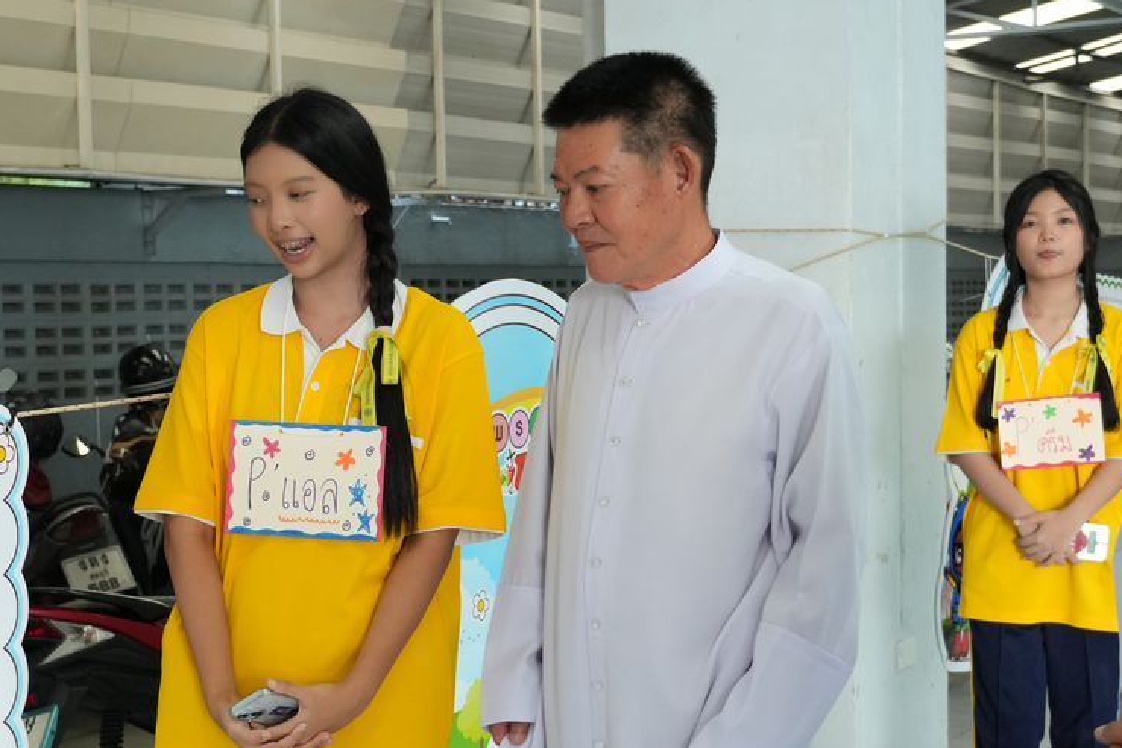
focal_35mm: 71
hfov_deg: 28.5
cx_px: 481
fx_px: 2206
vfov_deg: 19.2
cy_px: 458
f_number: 4.5
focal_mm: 31
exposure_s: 1/80
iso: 1600
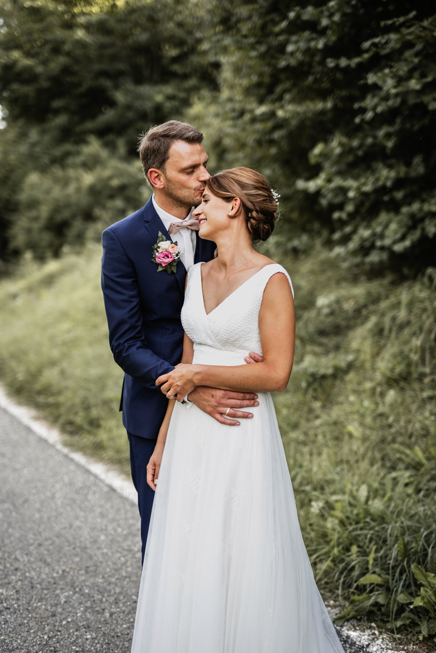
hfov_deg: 27.0
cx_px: 218
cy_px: 326
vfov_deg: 39.6
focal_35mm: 50
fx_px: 908
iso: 100
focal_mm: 50
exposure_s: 1/640
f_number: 1.6
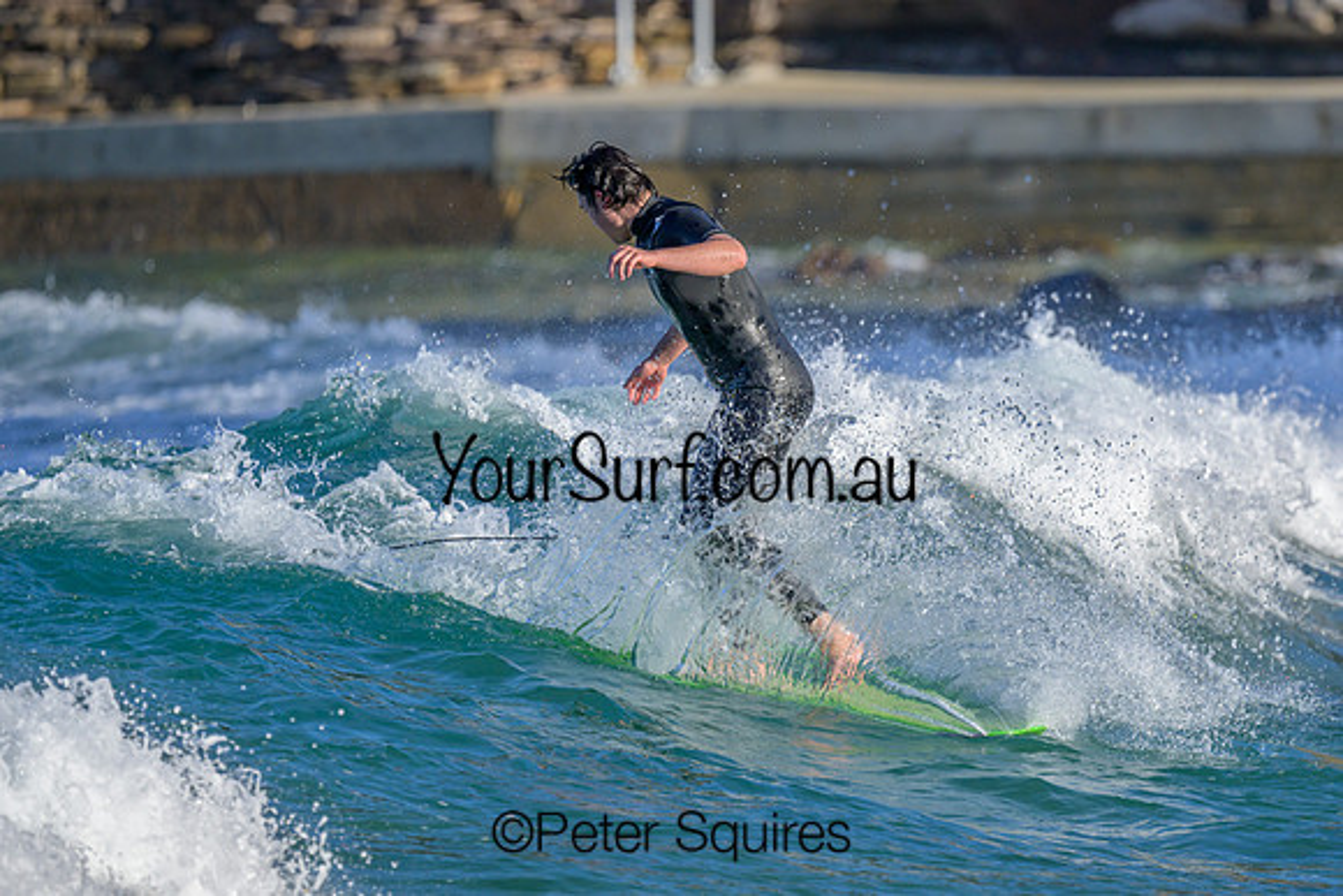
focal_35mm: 980
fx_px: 36575
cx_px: 812
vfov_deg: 1.4
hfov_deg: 2.1
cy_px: 442
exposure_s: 1/2000
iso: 400
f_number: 6.3
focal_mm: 800
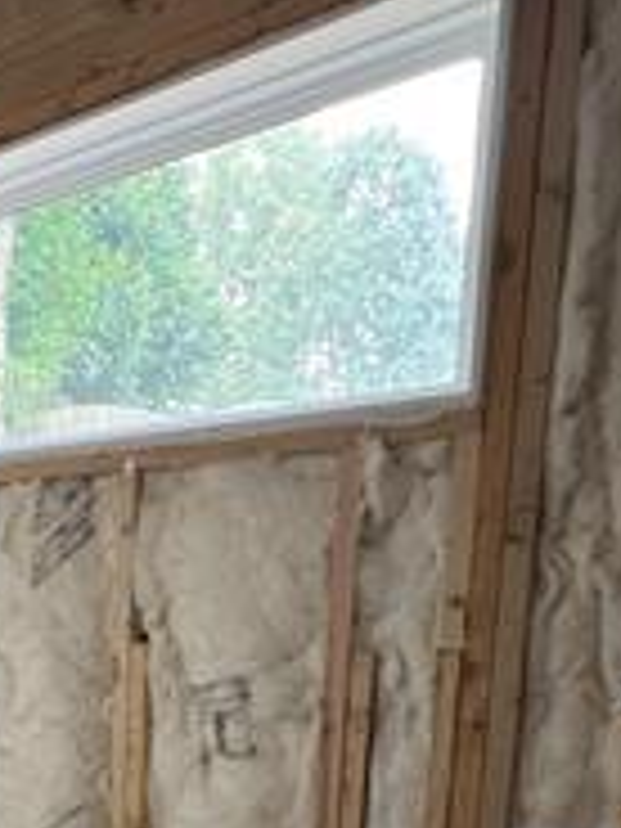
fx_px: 813
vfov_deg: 48.7
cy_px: 734
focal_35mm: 34
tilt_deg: -6.4
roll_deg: -1.3
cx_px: 22
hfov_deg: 37.9
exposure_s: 1/60
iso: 250
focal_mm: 1.57
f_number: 1.8
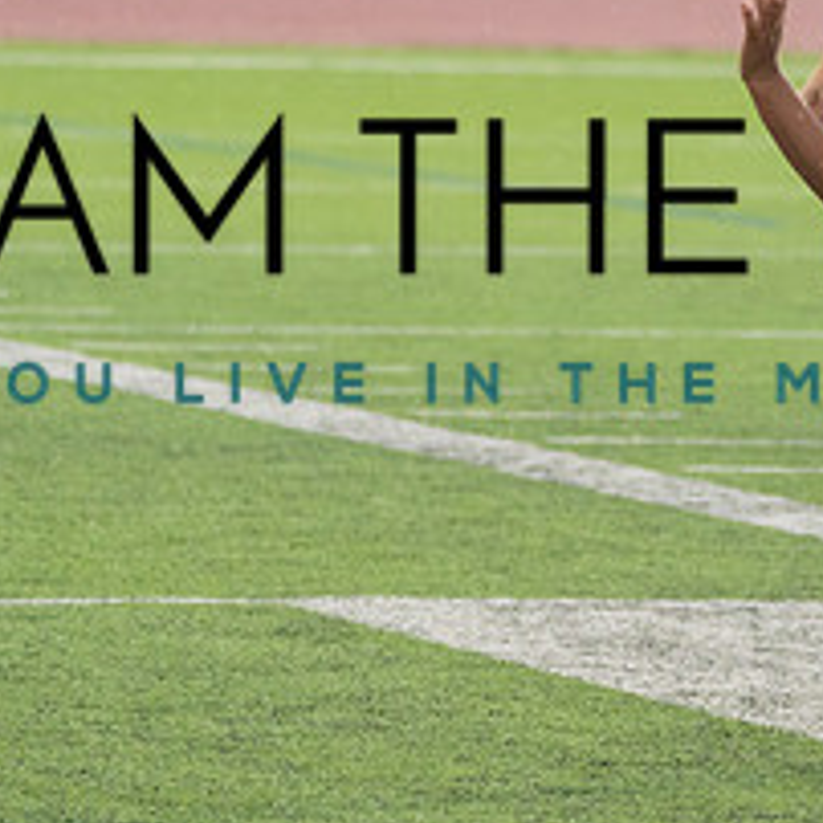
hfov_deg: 3.9
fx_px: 12158
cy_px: 206
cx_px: 1043
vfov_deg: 3.9
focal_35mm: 452
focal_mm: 185
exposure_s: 1/1250
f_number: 5.6
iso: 2500
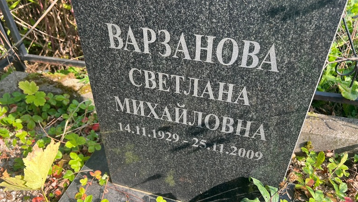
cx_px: 180
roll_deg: +1.7
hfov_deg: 66.0
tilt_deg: -38.4
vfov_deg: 40.2
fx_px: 275
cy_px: 102
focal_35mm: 29
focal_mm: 5.7
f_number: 1.5
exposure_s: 1/526
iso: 50
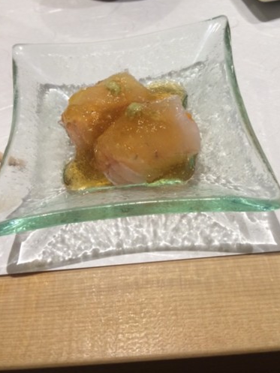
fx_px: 377
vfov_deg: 52.4
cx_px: 140
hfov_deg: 40.7
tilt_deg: -52.6
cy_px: 156
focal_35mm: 35
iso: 32
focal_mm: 4.15
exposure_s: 1/33
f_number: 2.2
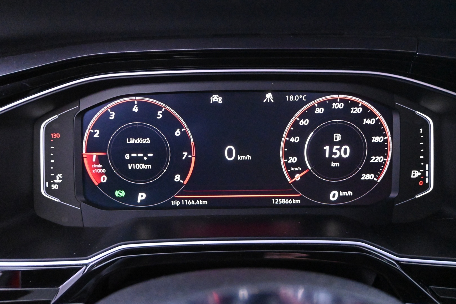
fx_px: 380
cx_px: 228
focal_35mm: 30
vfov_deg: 43.6
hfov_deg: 61.9
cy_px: 152
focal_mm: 20
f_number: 3.8
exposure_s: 1/30
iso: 12800
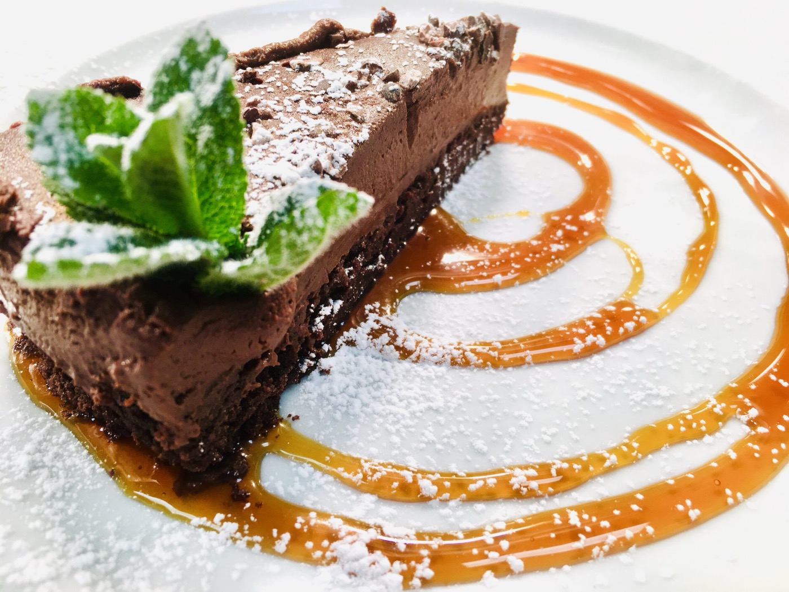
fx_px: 661
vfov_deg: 48.2
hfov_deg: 61.7
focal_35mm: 29
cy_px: 296
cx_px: 394
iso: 32
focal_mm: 4.15
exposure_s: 1/100
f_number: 2.2
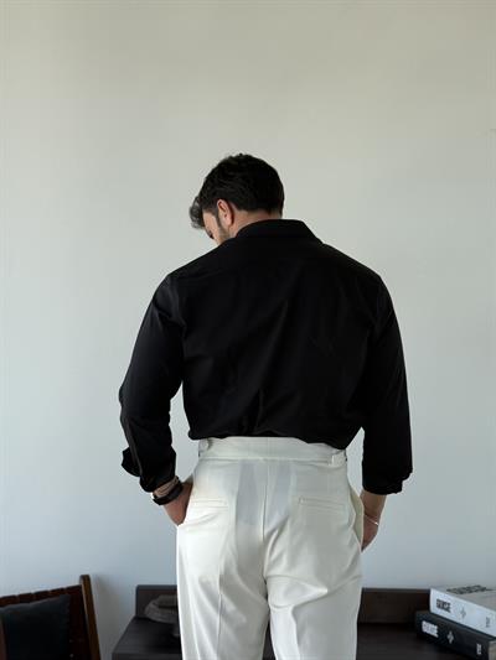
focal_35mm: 48
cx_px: 248
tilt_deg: +1.6
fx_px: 917
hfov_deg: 30.3
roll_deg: -0.5
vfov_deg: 39.6
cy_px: 330
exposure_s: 1/400
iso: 64
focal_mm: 6.76
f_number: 1.78
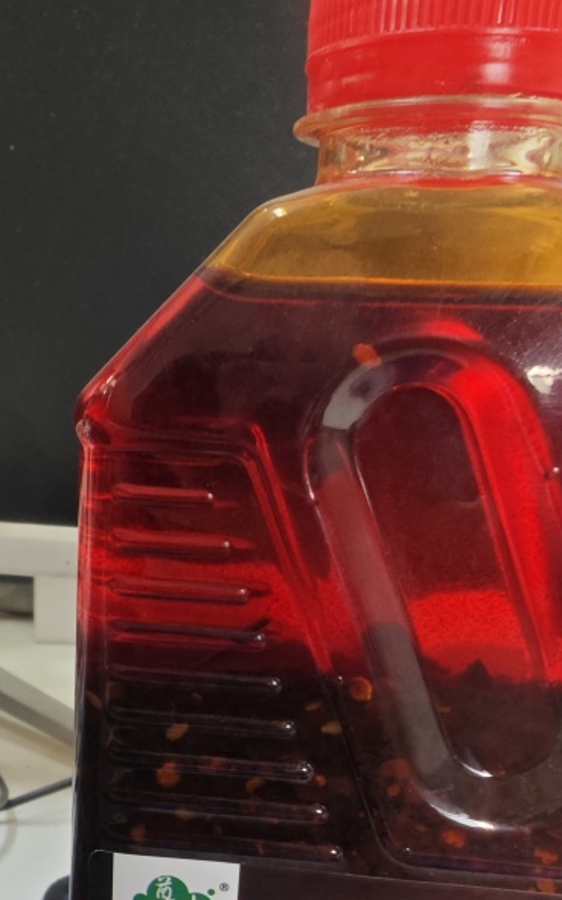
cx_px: 437
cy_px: 718
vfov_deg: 43.2
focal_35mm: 44
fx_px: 1079
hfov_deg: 28.7
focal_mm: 2.03
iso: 50
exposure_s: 1/34.8
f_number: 1.8
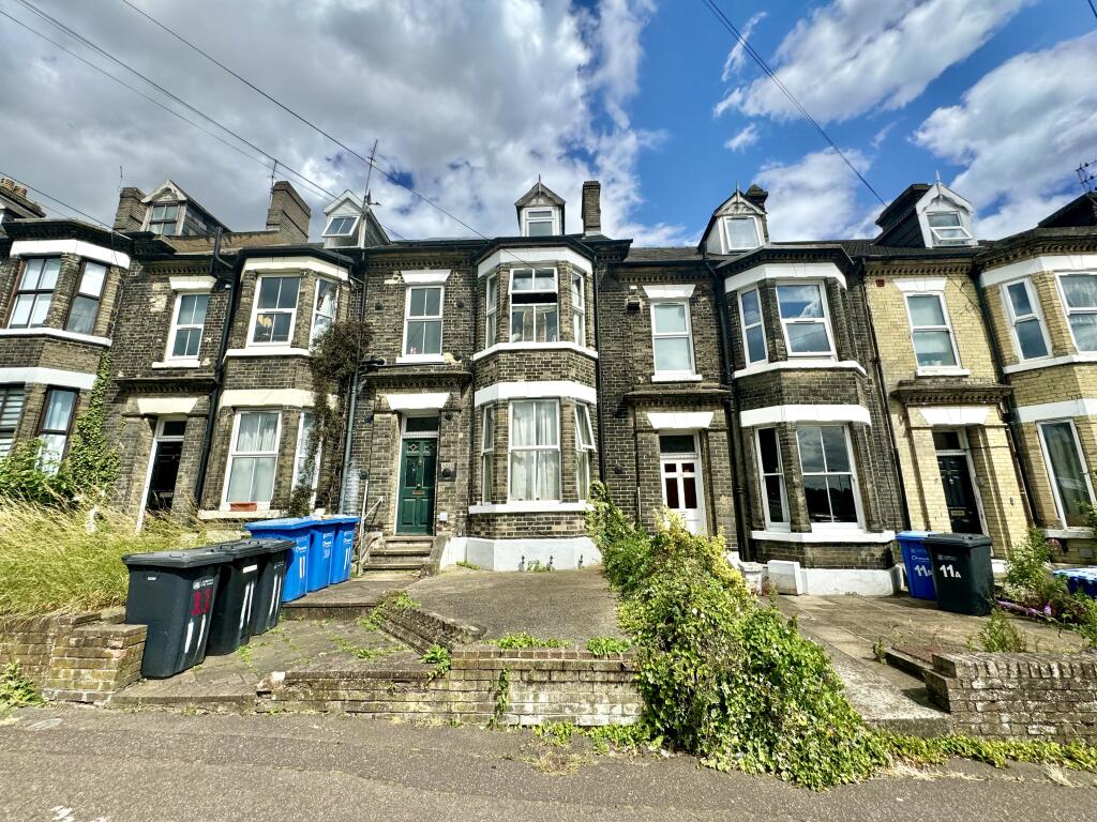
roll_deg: +1.3
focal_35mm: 14
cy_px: 411
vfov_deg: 85.7
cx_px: 548
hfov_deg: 102.1
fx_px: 444
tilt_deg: +13.9
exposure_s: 1/1927
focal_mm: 2.22
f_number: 2.2
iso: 50
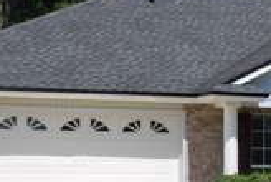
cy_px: 140
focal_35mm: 114
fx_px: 860
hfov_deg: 17.8
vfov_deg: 12.0
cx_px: 208
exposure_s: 1/320
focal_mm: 26
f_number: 9
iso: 100
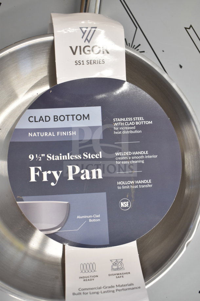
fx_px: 337
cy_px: 150
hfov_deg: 33.0
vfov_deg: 47.9
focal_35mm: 40
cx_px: 100
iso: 500
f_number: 4
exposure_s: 1/40
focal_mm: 27
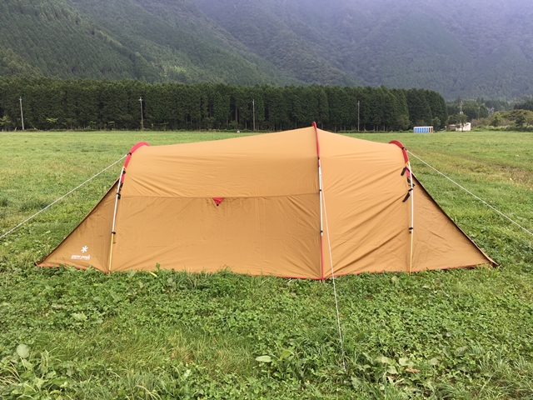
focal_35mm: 29
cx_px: 266
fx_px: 447
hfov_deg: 61.7
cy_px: 200
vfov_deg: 48.2
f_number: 2.2
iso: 25
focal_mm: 4.15
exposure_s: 1/394
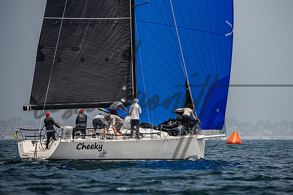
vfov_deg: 3.6
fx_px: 3131
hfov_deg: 5.4
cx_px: 165
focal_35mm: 385
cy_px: 91
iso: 400
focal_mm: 310
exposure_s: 1/5000
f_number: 6.3
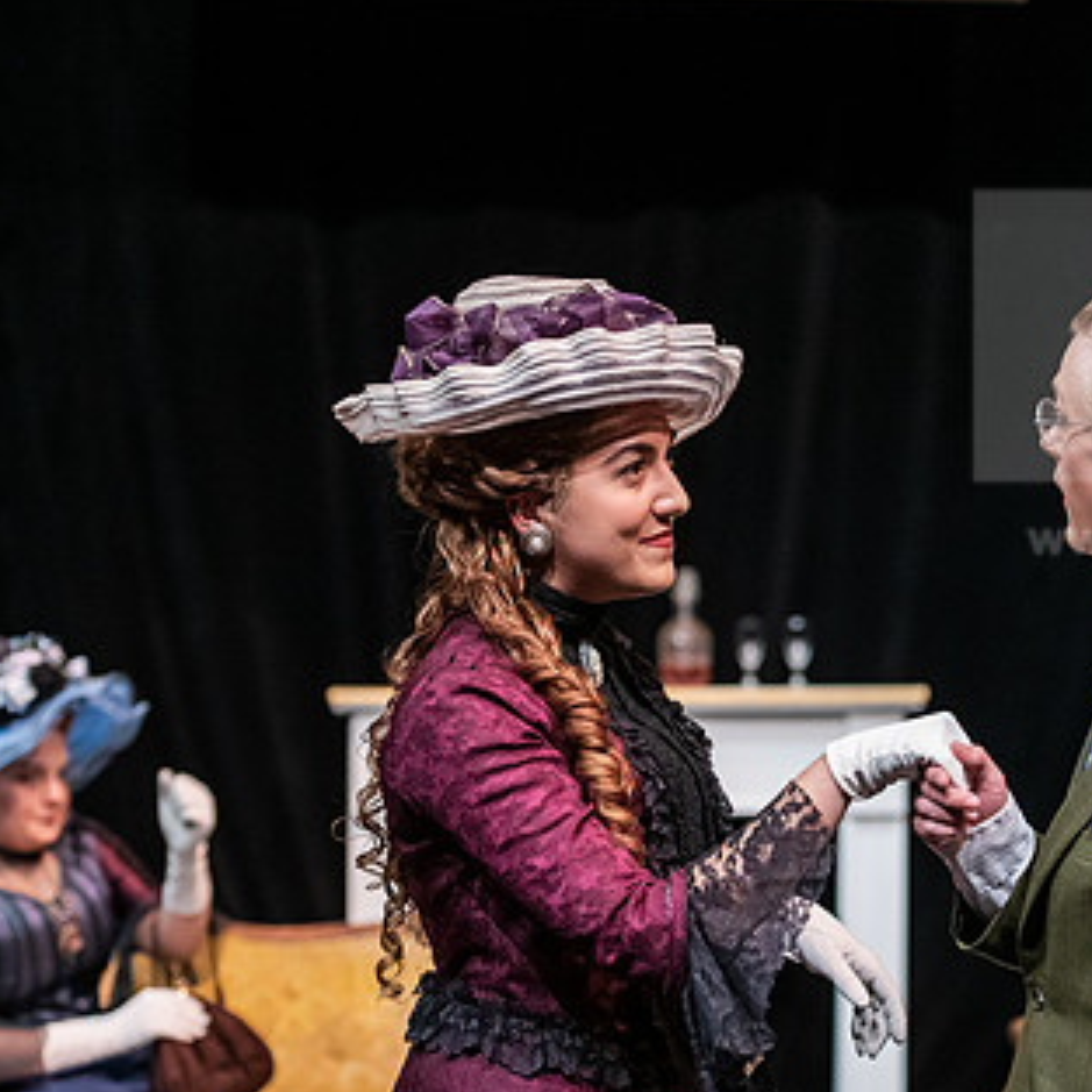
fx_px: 4497
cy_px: 612
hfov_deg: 13.8
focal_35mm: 126
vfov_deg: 13.8
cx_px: 869
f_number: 3.2
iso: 3200
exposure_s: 1/200
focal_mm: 80
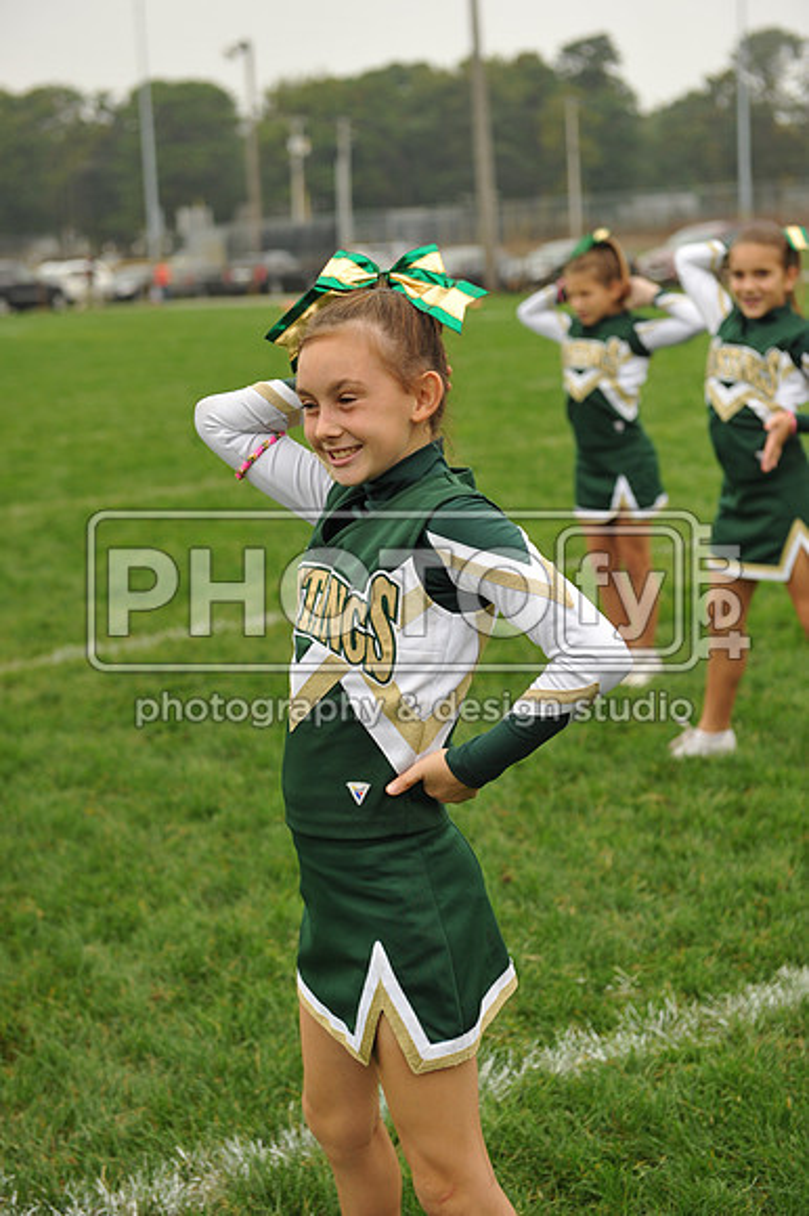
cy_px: 608
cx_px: 404
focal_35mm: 70
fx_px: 2362
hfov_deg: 19.4
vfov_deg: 28.9
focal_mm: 70
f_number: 4
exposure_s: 1/2500
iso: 800
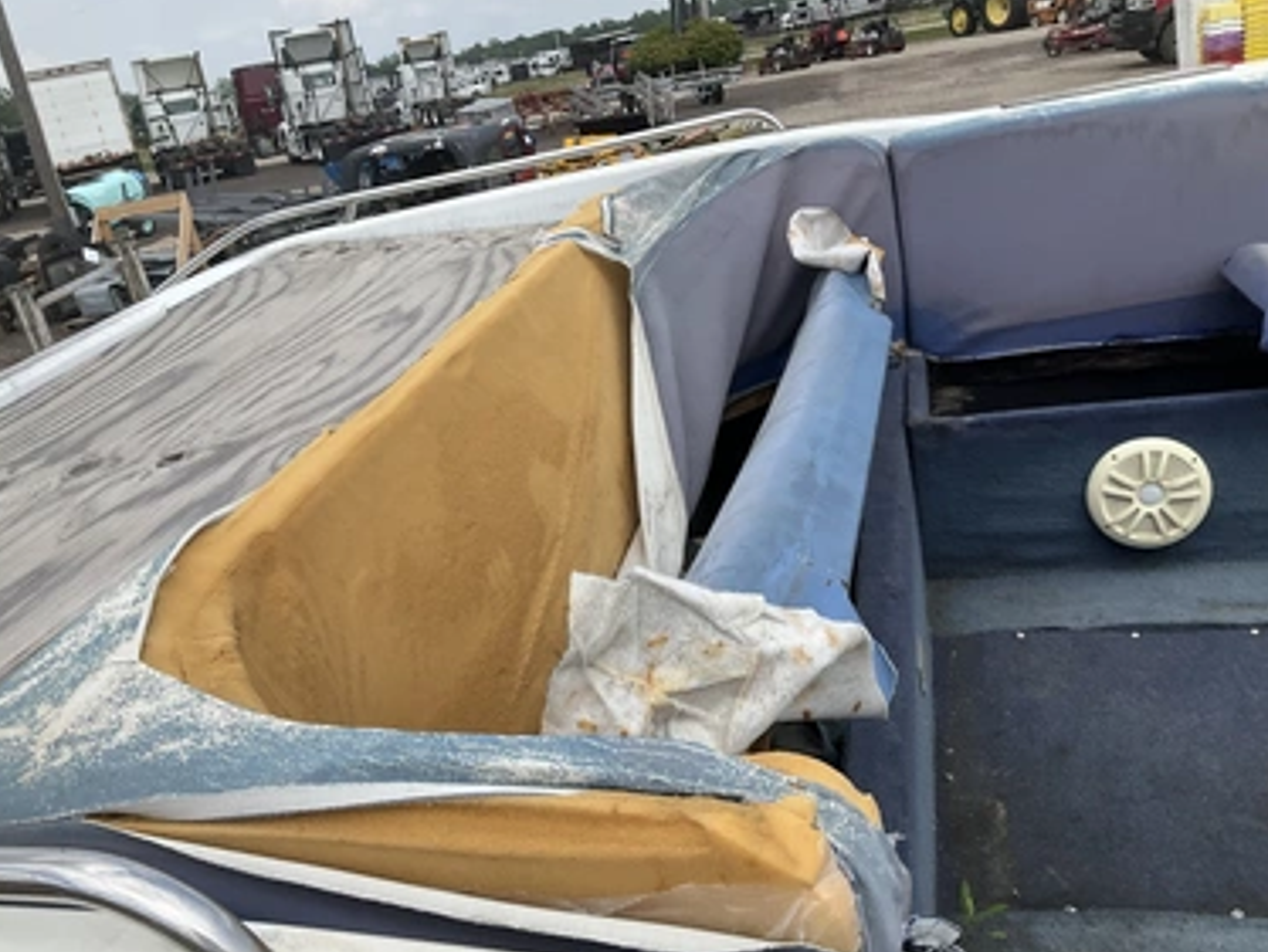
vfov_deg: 45.5
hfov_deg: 58.3
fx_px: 1136
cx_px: 627
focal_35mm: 31
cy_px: 484
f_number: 1.8
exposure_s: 1/1730
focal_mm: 3
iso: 25
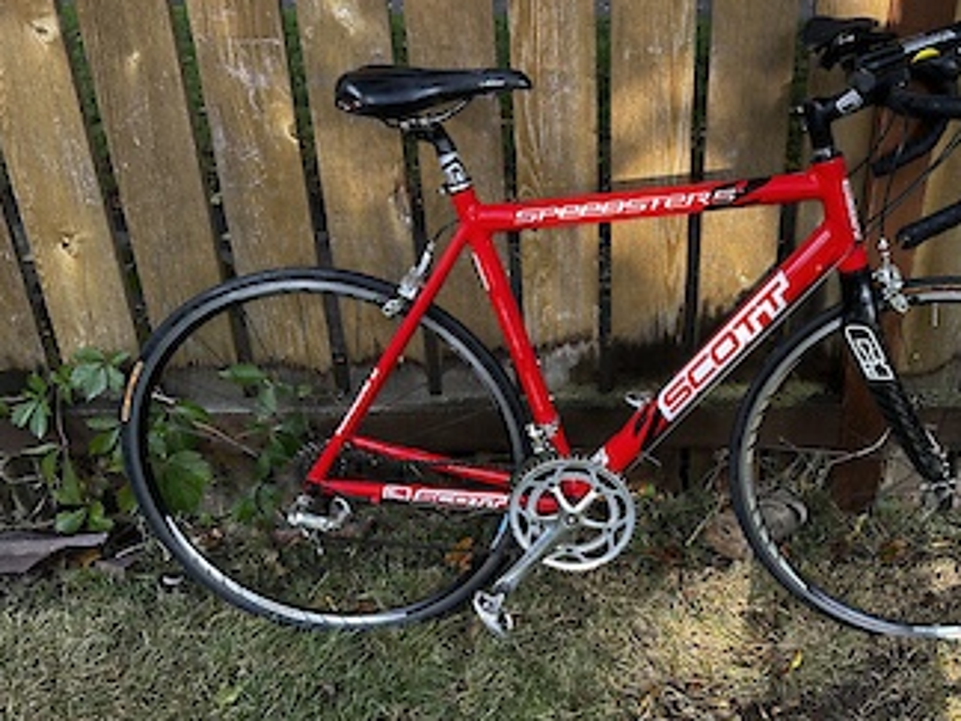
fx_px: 1027
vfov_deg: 38.6
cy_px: 334
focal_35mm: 37
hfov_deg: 48.7
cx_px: 688
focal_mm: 6.86
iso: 80
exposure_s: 1/121
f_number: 1.78
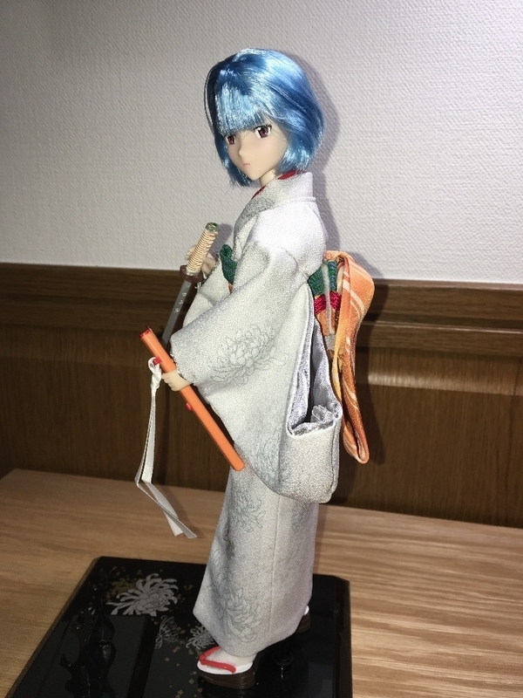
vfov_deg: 61.7
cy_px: 349
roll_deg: -0.9
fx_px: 584
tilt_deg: -15.3
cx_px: 262
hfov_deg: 48.2
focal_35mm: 29
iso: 25
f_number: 2.2
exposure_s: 1/56
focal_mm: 4.15
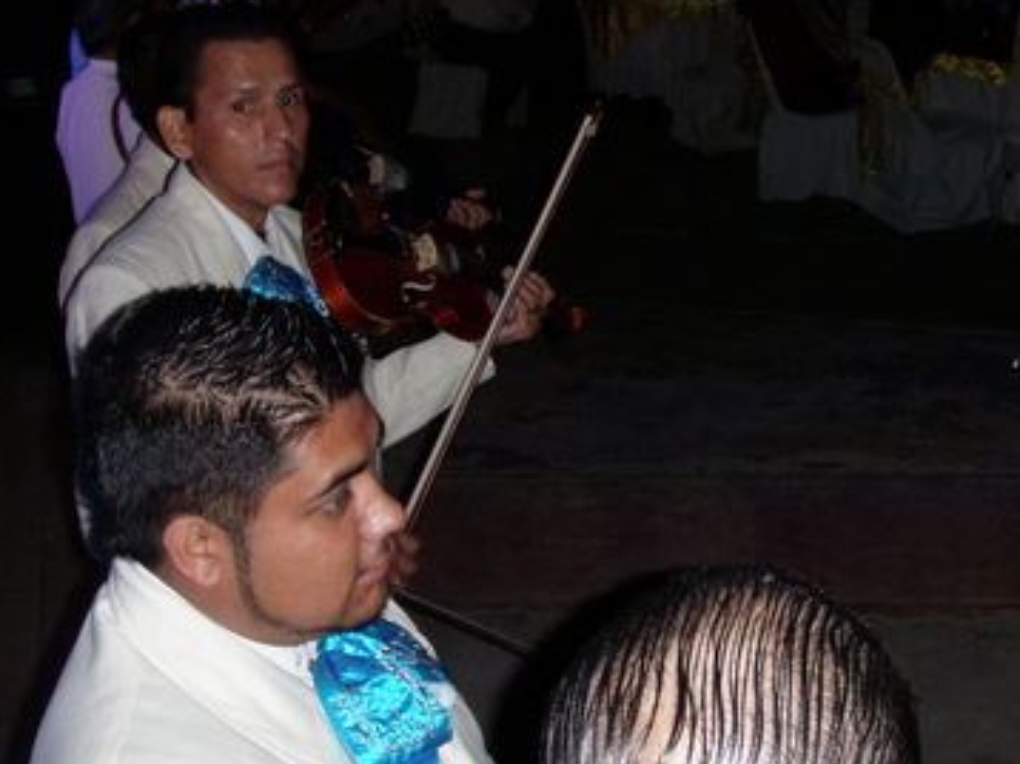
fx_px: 2002
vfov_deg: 21.6
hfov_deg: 28.5
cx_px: 618
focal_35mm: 68
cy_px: 379
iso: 160
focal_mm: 6.7
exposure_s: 1/30
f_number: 3.5
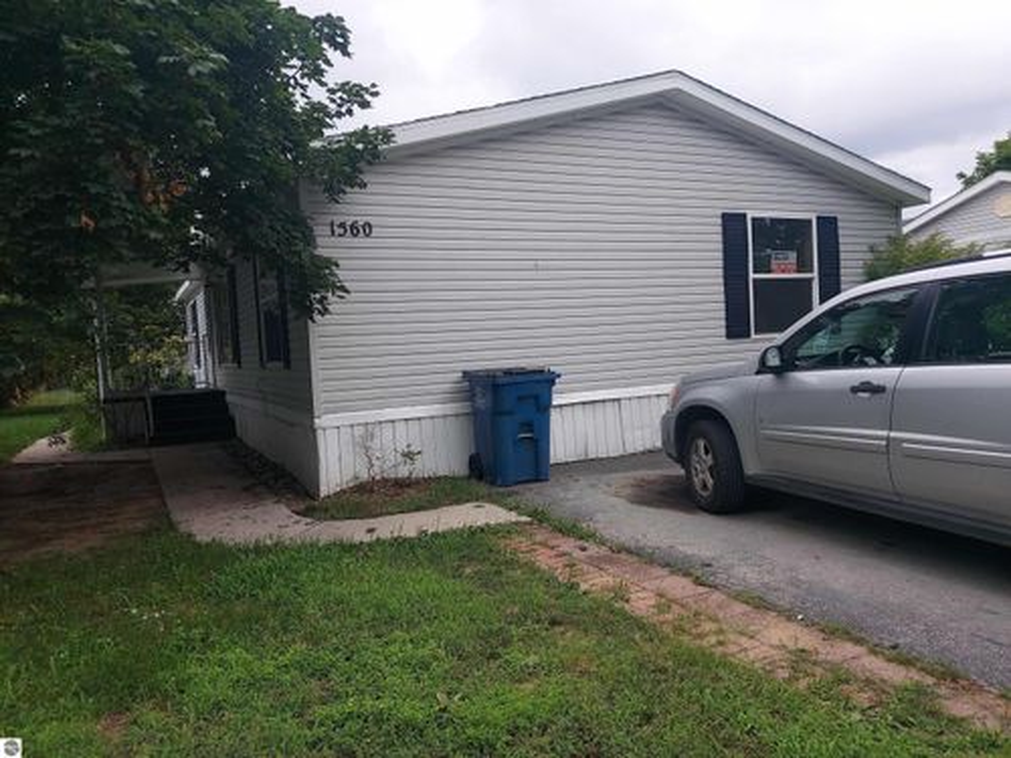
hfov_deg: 69.4
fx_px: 730
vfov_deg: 54.9
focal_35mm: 25
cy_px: 379
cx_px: 506
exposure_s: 1/759
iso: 50
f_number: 2
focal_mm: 4.6
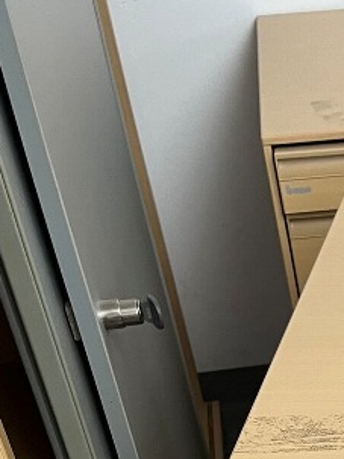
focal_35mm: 88
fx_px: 1167
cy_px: 715
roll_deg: +3.5
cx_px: 565
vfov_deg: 19.1
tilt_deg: -37.9
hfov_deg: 15.1
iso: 80
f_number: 1.6
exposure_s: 1/51
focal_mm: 5.1
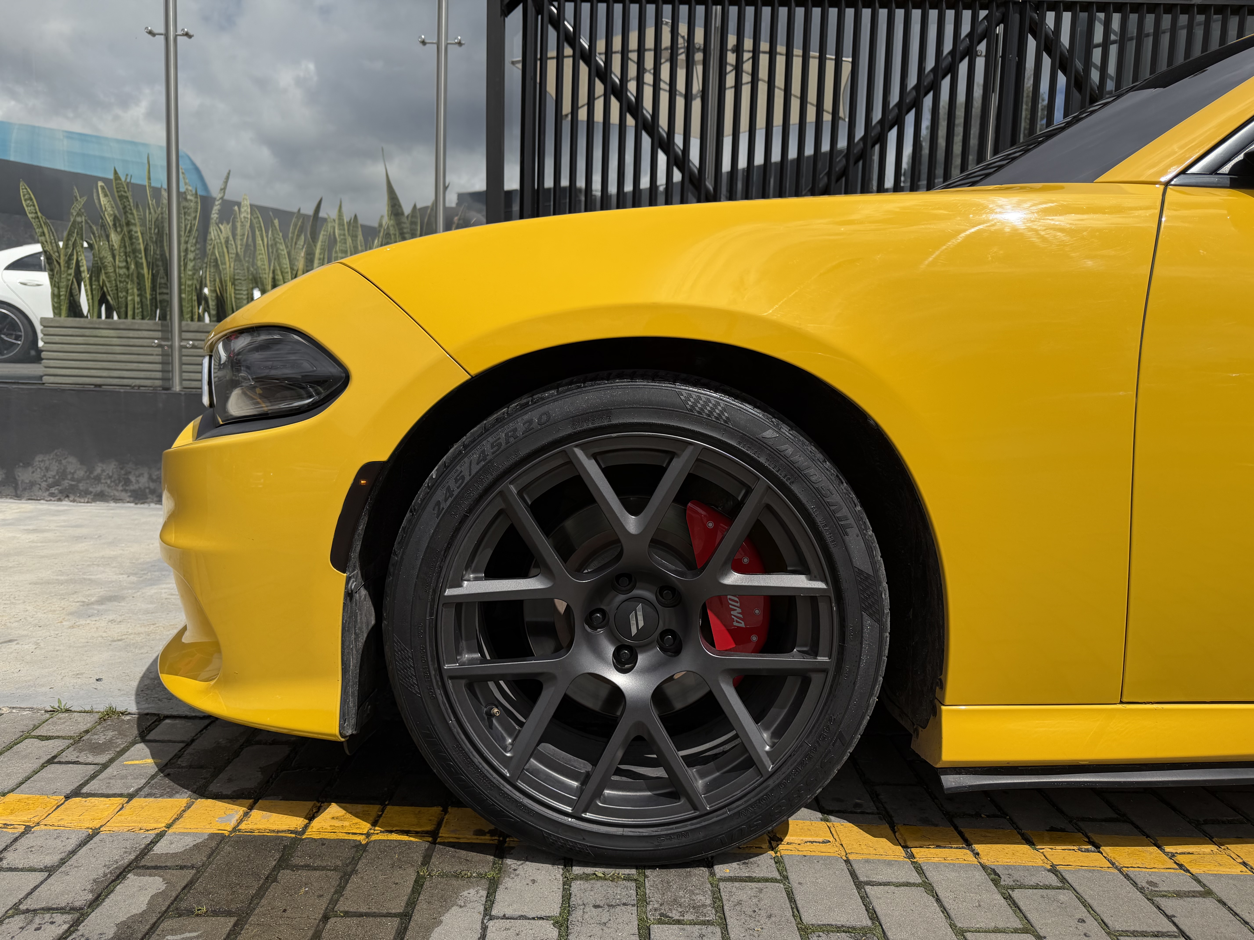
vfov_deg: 56.8
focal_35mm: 24
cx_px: 627
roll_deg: -3.1
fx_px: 869
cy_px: 470
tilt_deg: -6.2
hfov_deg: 71.6
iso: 80
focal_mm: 6.76
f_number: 1.78
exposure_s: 1/9091
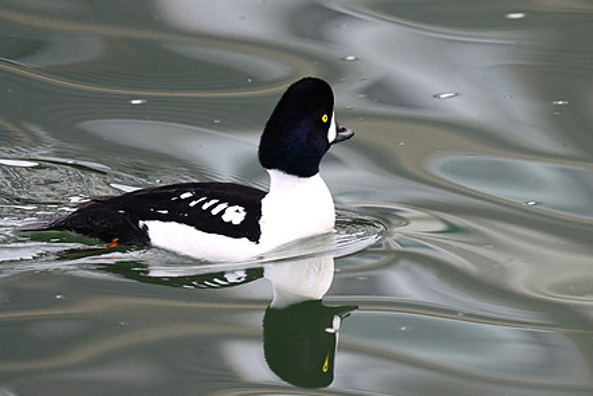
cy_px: 202
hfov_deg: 2.0
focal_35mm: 1050
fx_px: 17301
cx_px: 331
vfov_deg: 1.3
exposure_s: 1/800
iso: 900
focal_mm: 800
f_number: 6.3
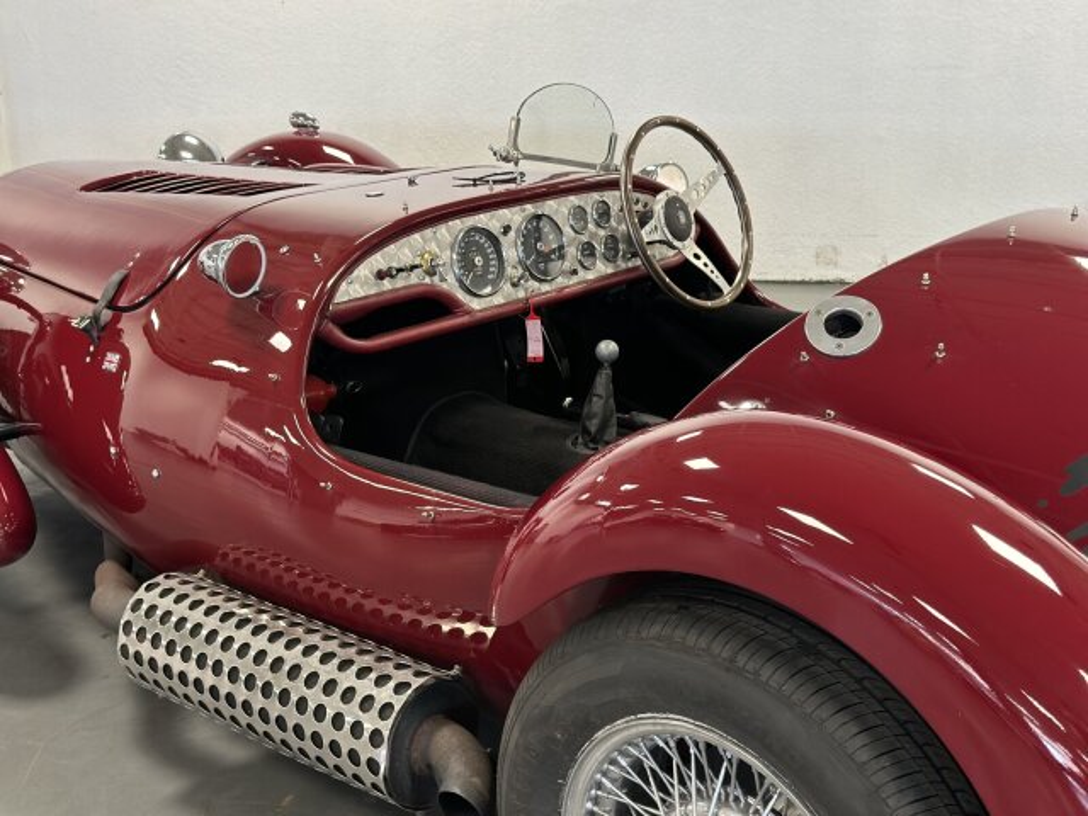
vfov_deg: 30.3
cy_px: 408
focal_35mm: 48
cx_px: 544
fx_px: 1509
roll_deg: +0.8
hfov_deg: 39.7
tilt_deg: -18.2
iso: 160
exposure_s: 1/50
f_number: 1.78
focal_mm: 6.86
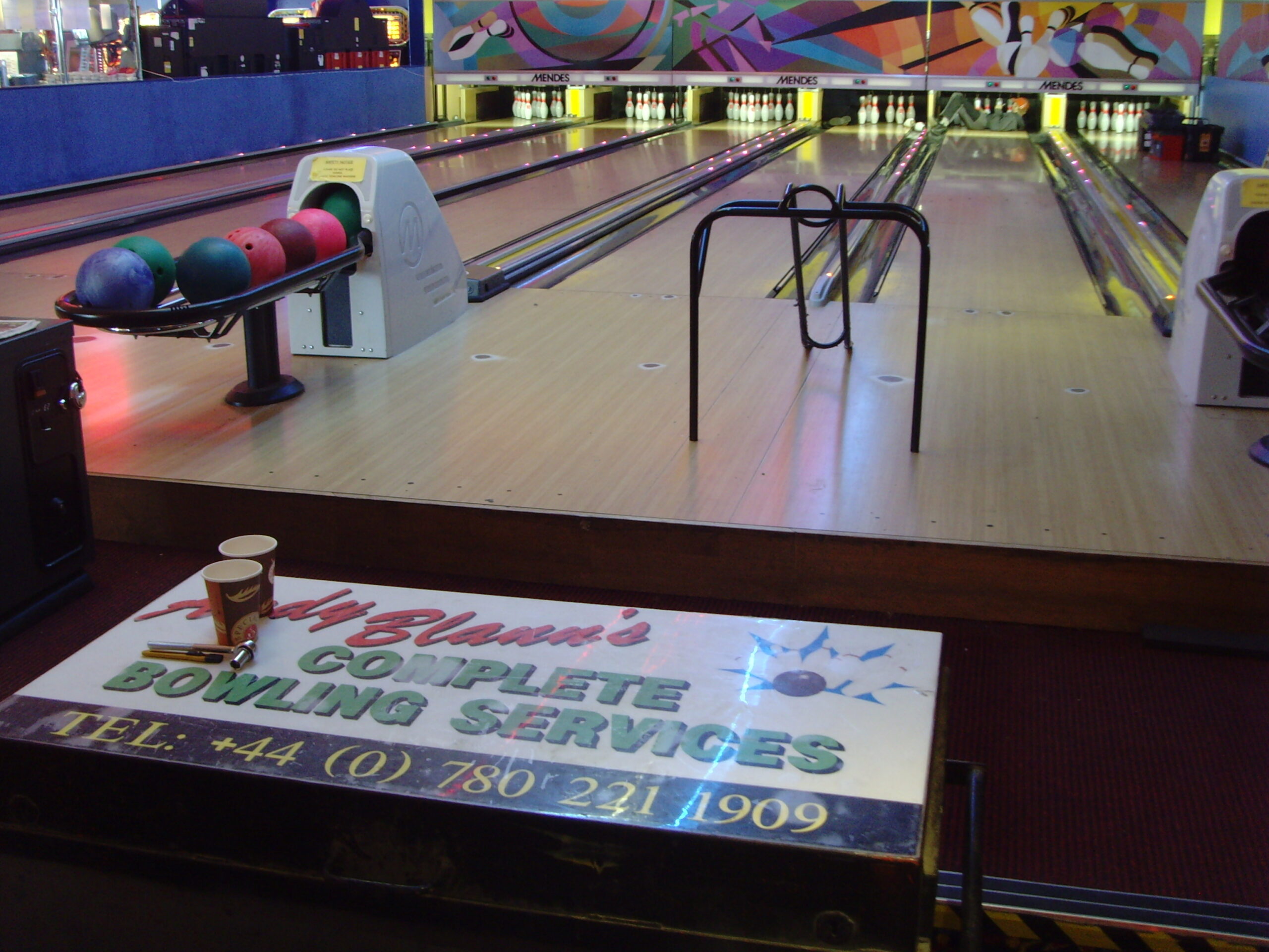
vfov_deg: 36.8
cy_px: 476
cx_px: 634
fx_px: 1430
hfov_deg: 47.9
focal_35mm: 39
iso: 200
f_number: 3.5
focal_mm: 6.6
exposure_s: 1/4
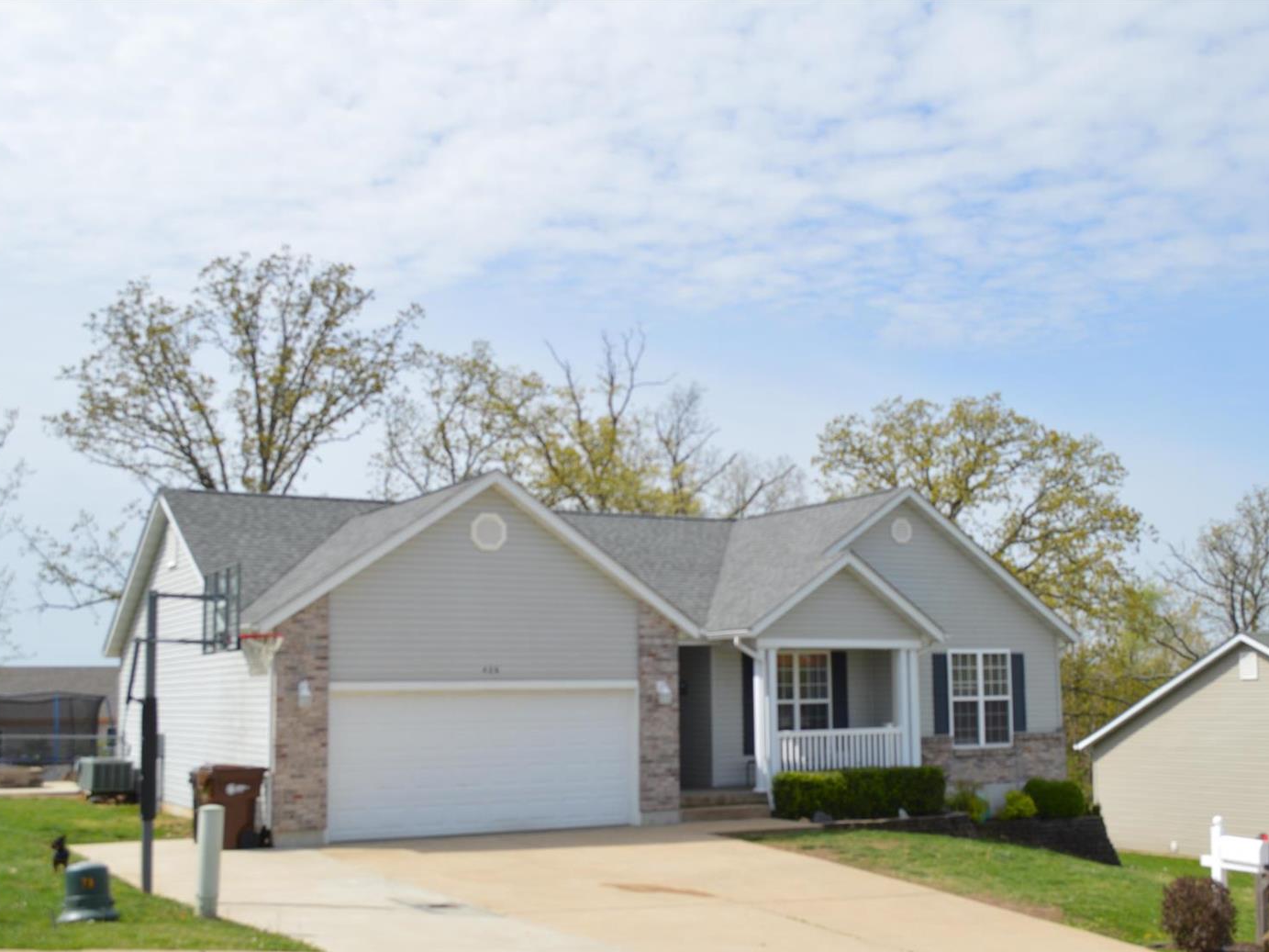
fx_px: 1466
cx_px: 678
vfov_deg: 36.0
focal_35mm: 40
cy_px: 485
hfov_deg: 46.8
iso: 100
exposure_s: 1/250
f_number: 8
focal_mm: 24
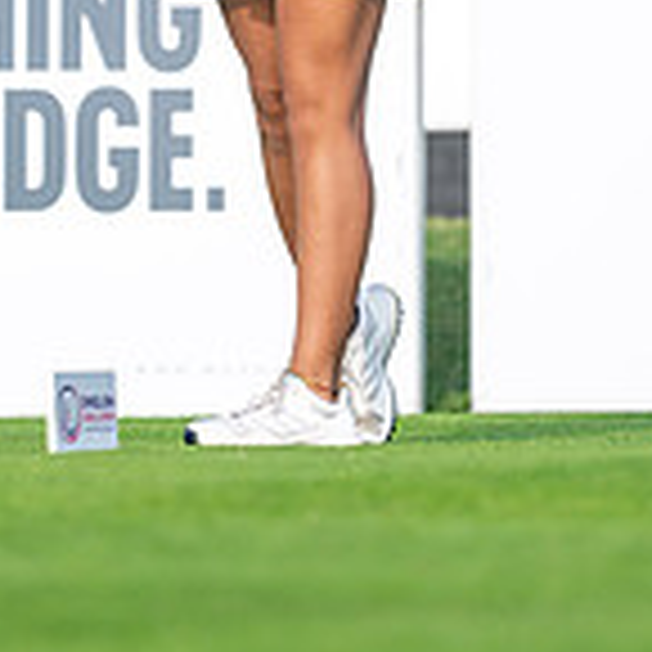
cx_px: 130
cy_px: -306
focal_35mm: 792
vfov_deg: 2.2
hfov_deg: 2.2
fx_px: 16877
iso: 400
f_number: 5
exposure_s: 1/1600
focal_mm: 300
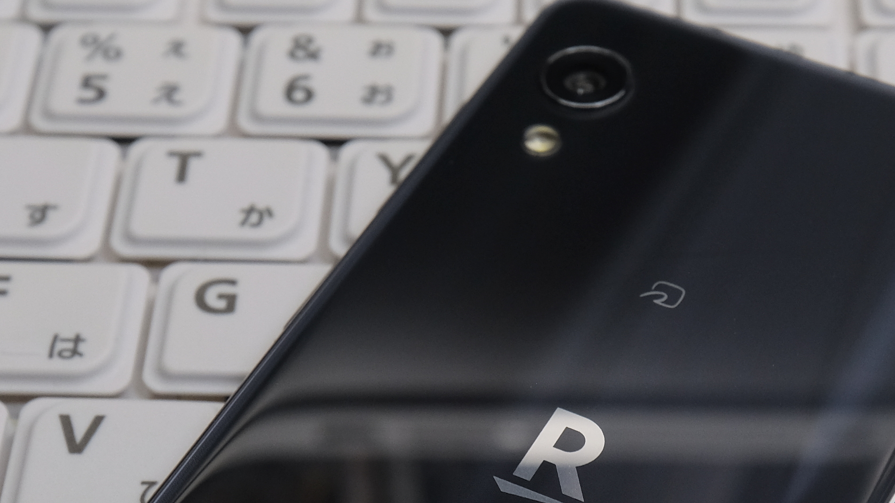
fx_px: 2349
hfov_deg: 21.5
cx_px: 547
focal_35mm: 99
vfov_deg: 12.1
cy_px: 520
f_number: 6.4
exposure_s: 1/52
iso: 800
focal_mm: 24
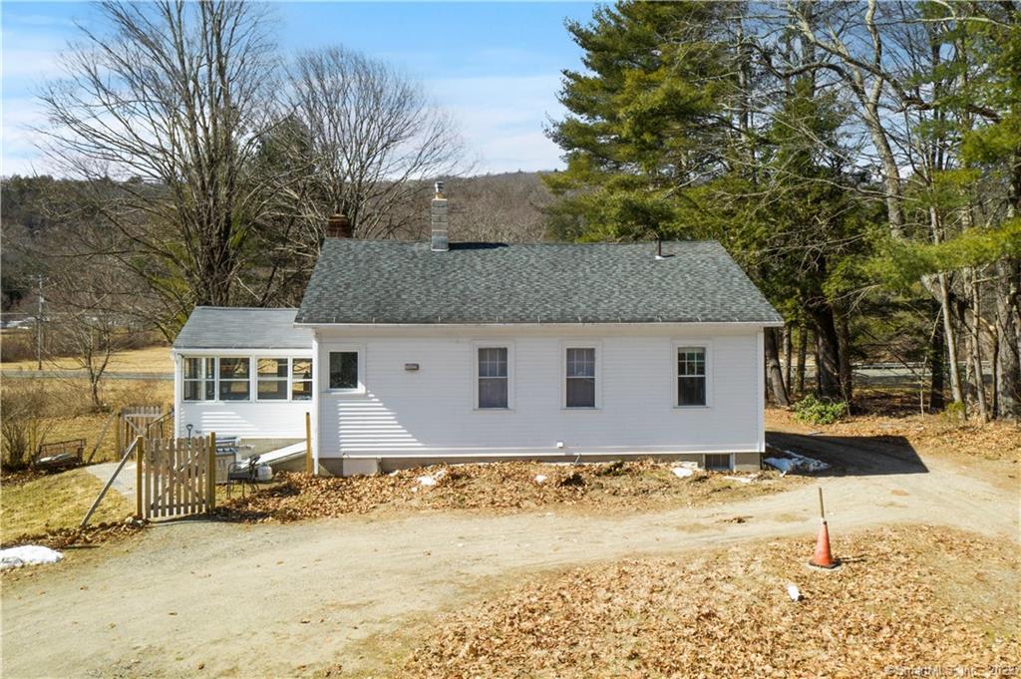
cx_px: 510
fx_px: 793
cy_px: 340
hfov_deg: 65.5
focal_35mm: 28
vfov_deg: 46.3
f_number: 10
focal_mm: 10.26
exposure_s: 1/50
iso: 200
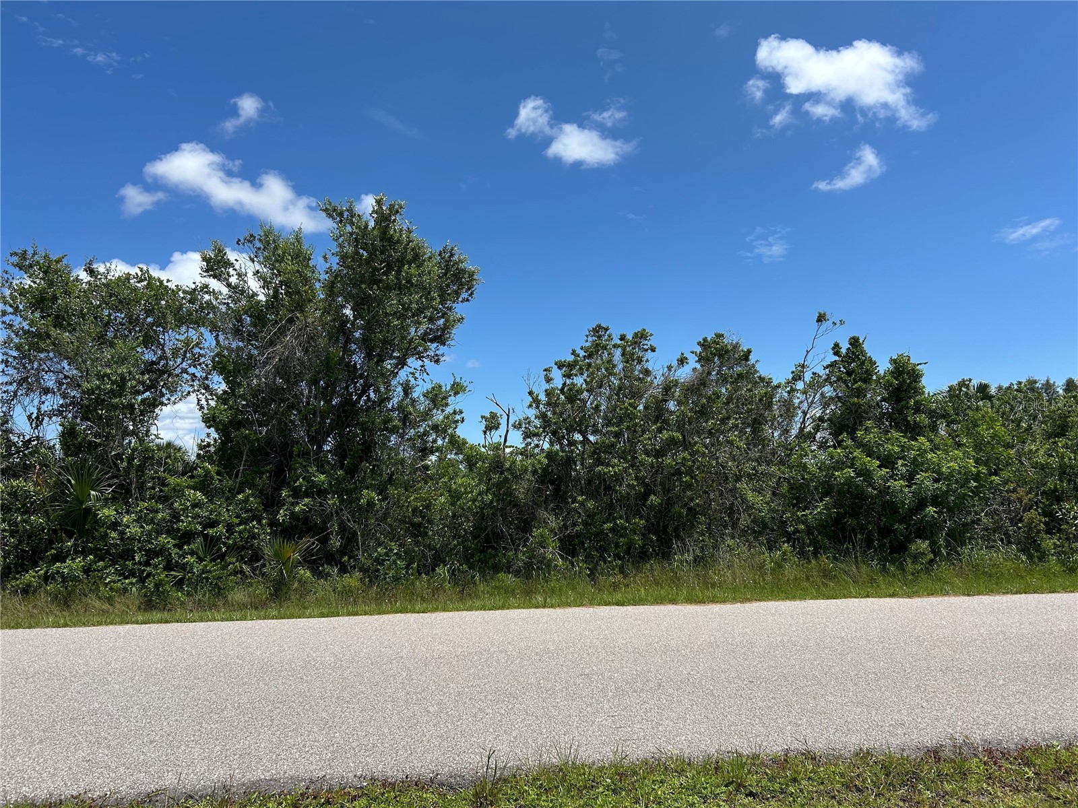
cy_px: 404
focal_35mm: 26
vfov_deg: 53.1
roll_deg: +1.4
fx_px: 810
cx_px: 539
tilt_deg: +6.8
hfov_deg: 67.3
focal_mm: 5.7
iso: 50
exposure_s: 1/4831
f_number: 1.5
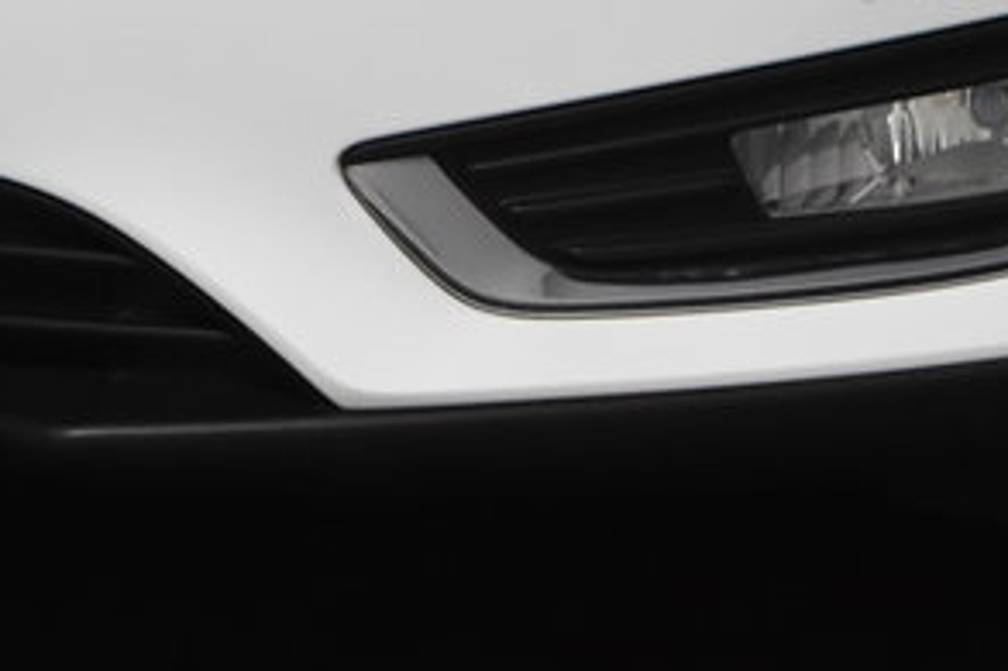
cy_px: -487
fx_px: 6240
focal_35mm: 223
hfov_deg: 9.2
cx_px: 62
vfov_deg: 6.0
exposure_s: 1/160
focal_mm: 34
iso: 1600
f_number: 6.3
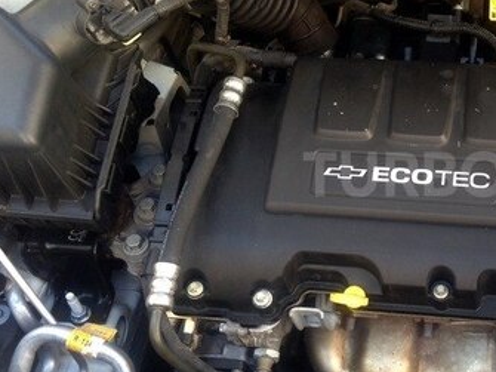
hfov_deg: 28.6
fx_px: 931
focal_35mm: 65
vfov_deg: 22.6
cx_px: 455
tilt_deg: -50.8
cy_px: 174
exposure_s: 1/40
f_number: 2.4
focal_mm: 4.12
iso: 64
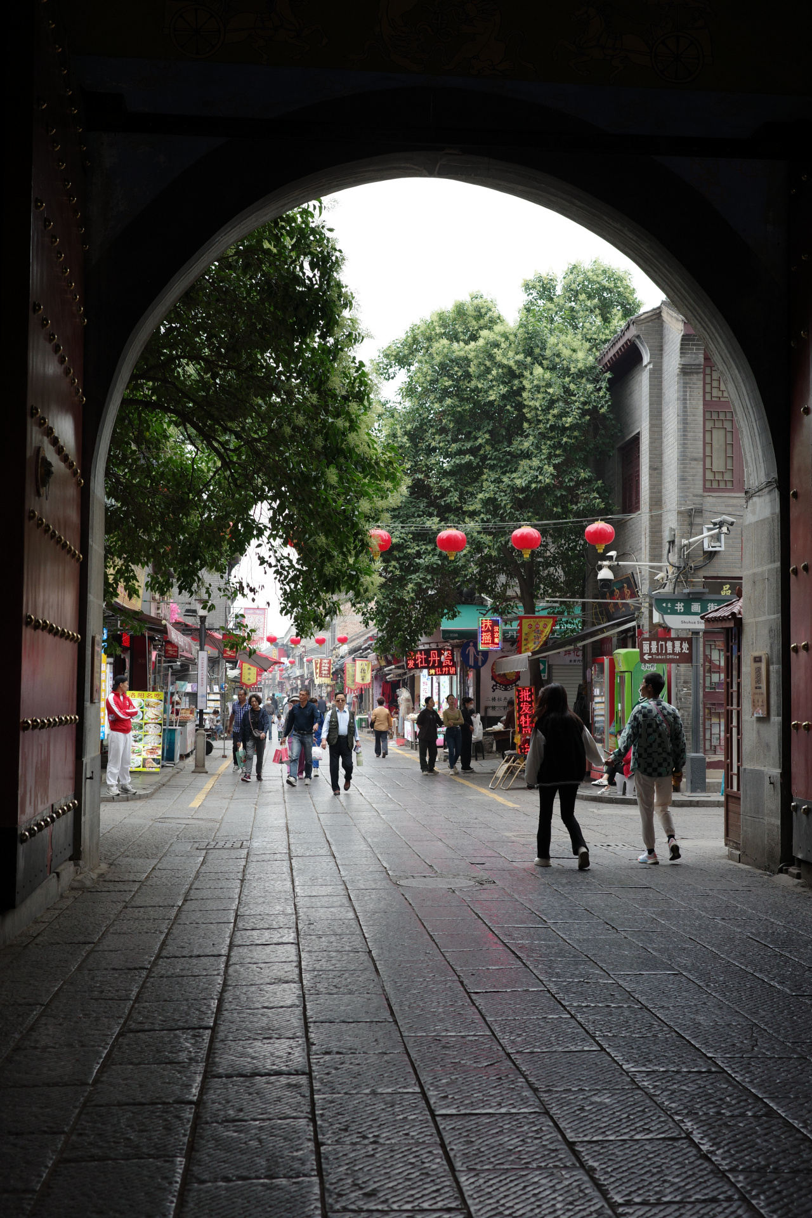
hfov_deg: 33.4
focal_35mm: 40
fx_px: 1353
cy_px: 609
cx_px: 406
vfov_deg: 48.5
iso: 200
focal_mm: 26
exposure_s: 1/160
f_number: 3.2
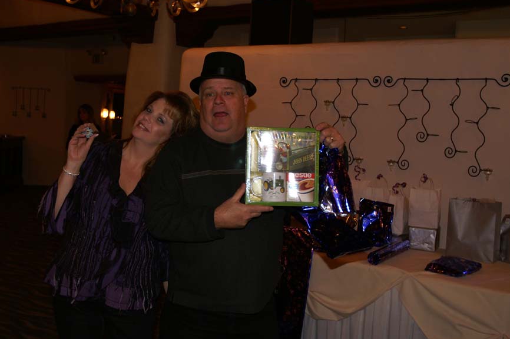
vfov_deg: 34.1
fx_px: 552
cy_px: 149
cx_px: 254
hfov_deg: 49.6
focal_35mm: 39
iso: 200
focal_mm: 22
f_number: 3.5
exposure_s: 1/60
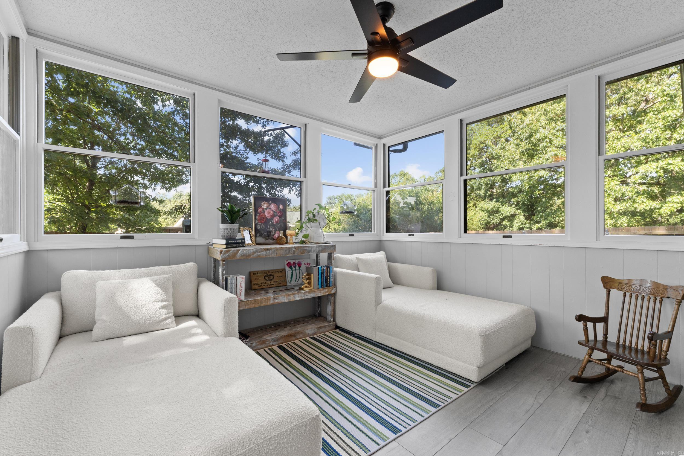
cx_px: 342
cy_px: 228
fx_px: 285
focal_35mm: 15
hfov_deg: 100.4
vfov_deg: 77.3
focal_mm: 10
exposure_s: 1/6
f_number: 9
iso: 200
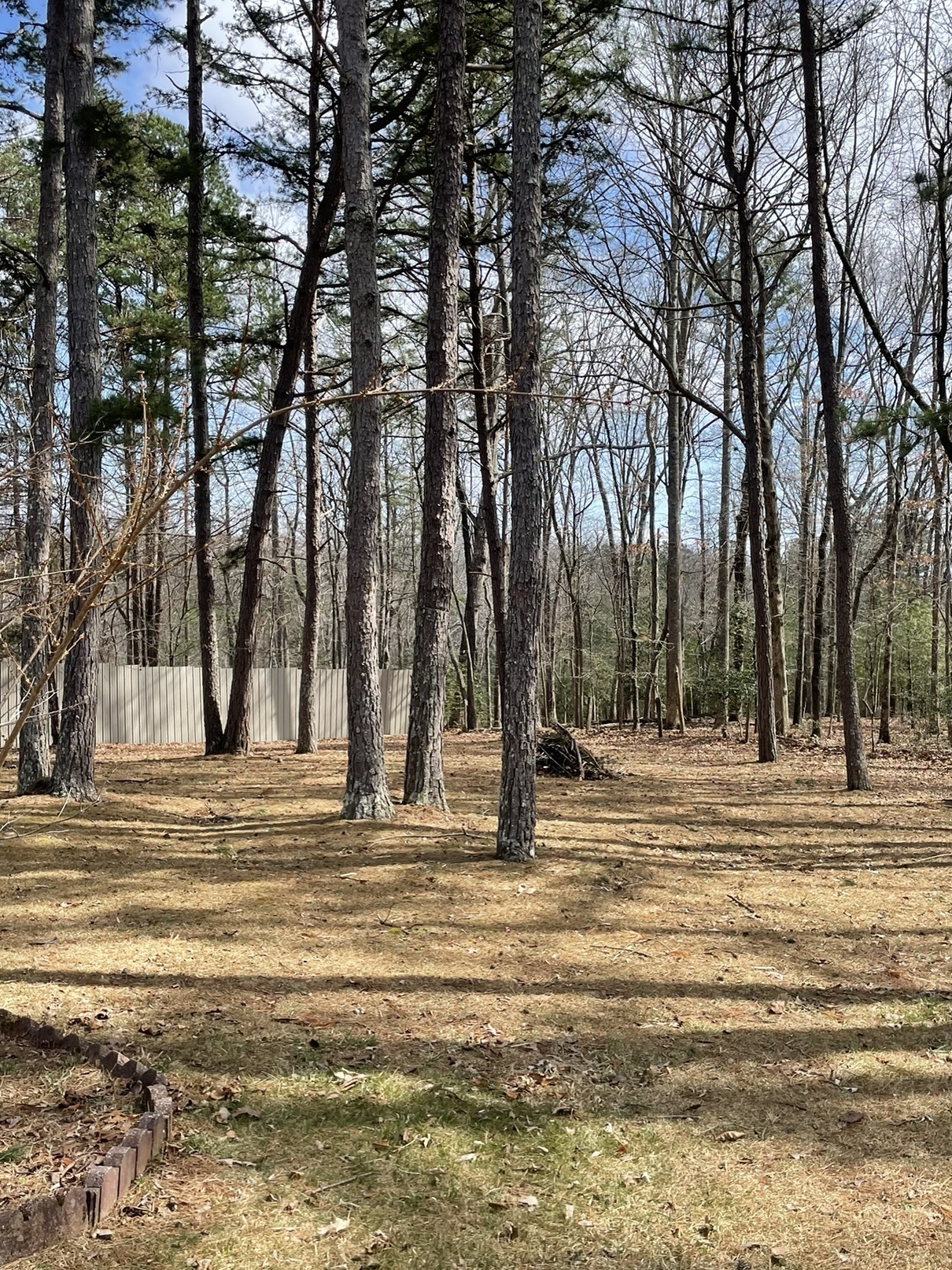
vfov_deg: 55.2
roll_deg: -2.9
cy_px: 559
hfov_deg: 42.9
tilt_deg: +1.2
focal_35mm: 33
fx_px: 1210
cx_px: 503
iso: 32
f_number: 1.6
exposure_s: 1/1383
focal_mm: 4.2
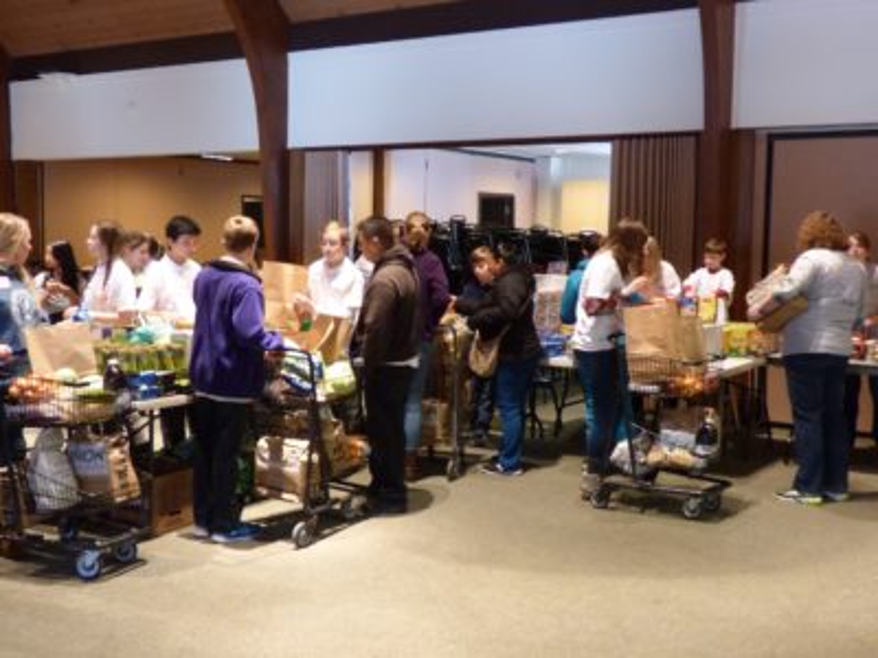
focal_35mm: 41
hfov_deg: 45.8
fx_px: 1040
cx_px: 439
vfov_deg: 35.1
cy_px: 329
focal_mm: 7.07
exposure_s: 1/15
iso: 800
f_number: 3.6
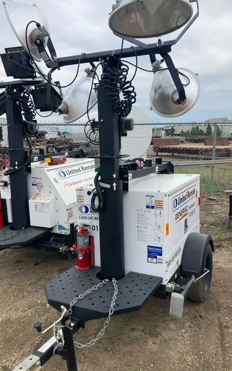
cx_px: 115
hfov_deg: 41.8
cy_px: 186
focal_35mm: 30
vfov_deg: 62.9
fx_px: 304
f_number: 1.8
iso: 20
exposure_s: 1/1104
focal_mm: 3.99
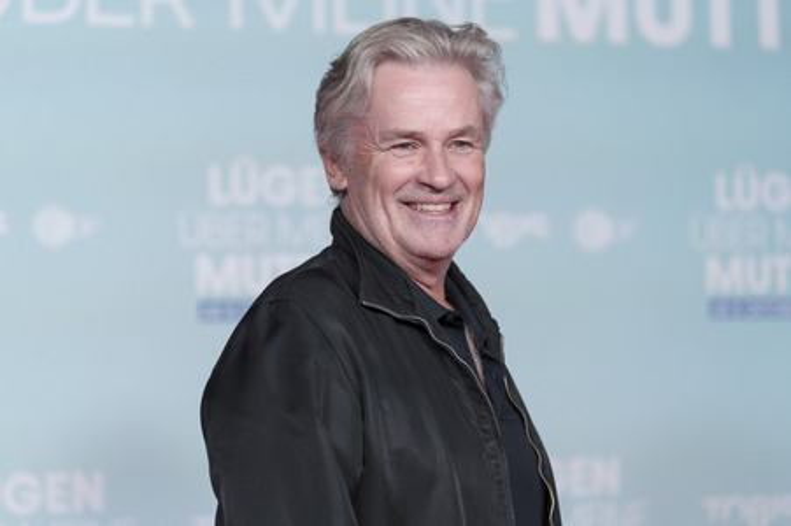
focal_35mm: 115
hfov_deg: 17.8
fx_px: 2525
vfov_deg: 11.9
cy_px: 263
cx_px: 396
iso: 500
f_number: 2.8
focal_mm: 115
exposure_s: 1/250
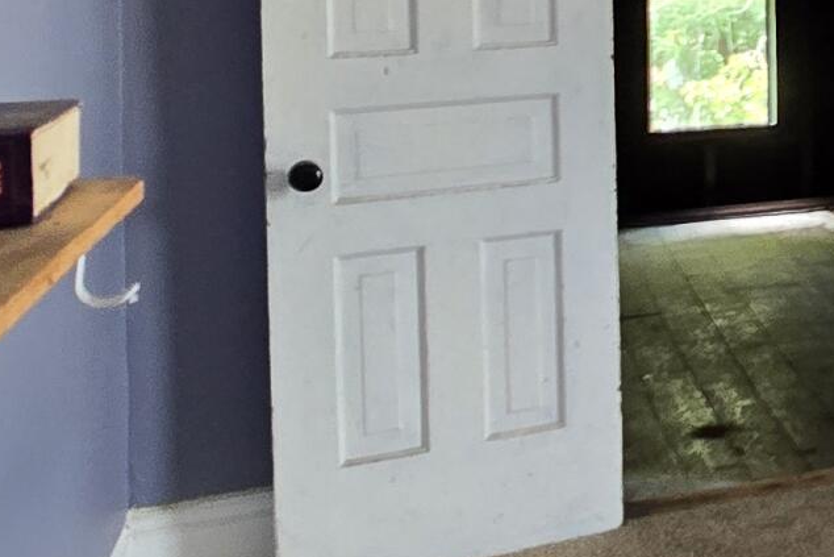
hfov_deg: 23.7
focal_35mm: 64
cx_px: 1309
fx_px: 1483
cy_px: -80
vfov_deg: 20.1
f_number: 2.2
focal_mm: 2.2
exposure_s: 1/60
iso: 160
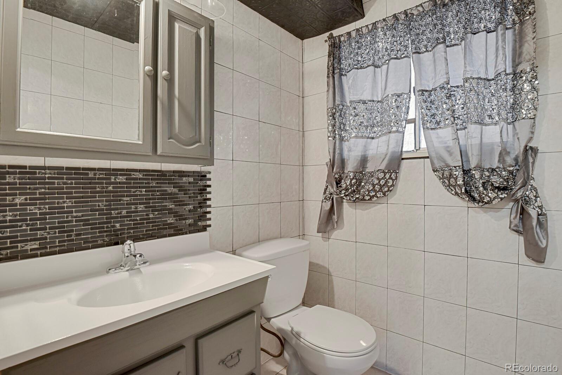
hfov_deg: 93.3
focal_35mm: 17
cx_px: 281
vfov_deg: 70.4
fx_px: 265
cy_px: 188
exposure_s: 1/6
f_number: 8
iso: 12800
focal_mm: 17
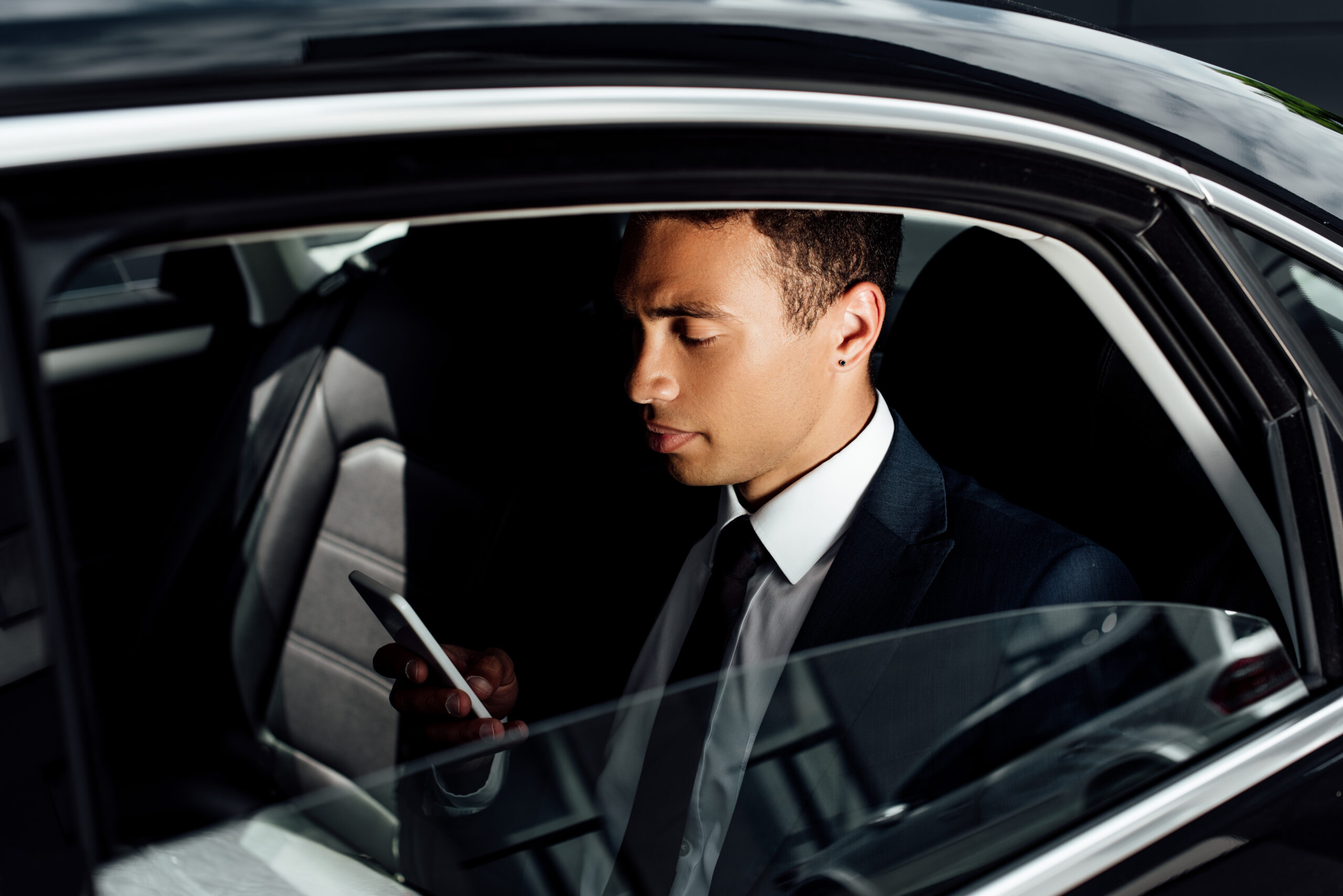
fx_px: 1866
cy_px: 448
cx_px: 672
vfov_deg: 27.0
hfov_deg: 39.6
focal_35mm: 50
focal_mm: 50
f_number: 4
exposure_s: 1/320
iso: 100
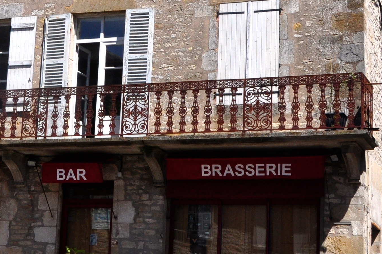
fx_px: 1113
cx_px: 79
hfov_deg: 19.3
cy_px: 86
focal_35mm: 105
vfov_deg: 13.0
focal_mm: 22
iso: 400
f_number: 13
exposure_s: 1/640
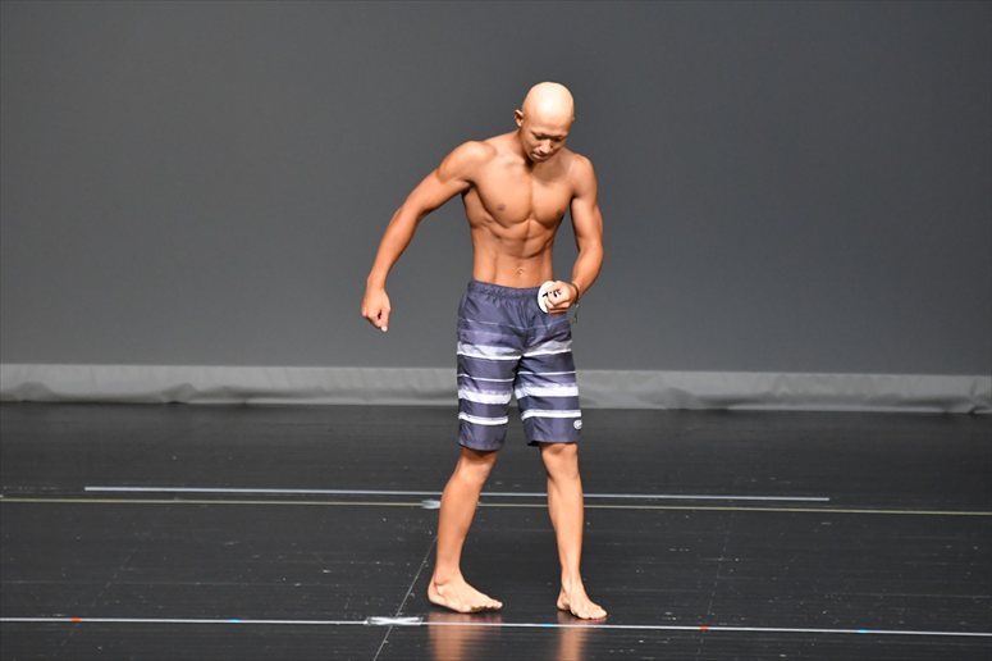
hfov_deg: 6.5
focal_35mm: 315
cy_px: 330
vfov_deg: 4.4
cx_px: 496
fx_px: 8676
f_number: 5.6
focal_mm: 210
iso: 3600
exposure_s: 1/400
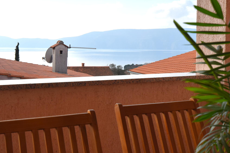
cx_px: 95
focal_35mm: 51
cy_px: 52
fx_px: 326
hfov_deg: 38.8
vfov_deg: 26.3
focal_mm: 24
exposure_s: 1/320
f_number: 9
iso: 200
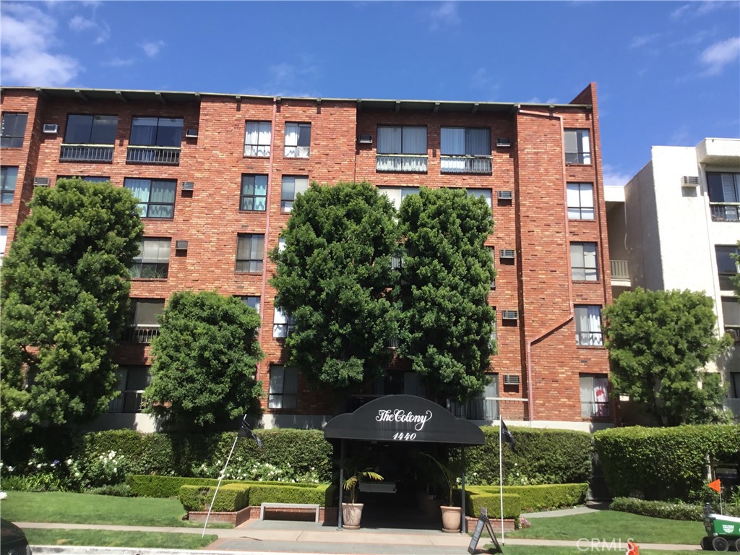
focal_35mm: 31
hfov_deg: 58.4
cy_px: 278
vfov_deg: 45.4
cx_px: 370
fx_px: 663
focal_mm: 3.3
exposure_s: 1/631
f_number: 2.4
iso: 25
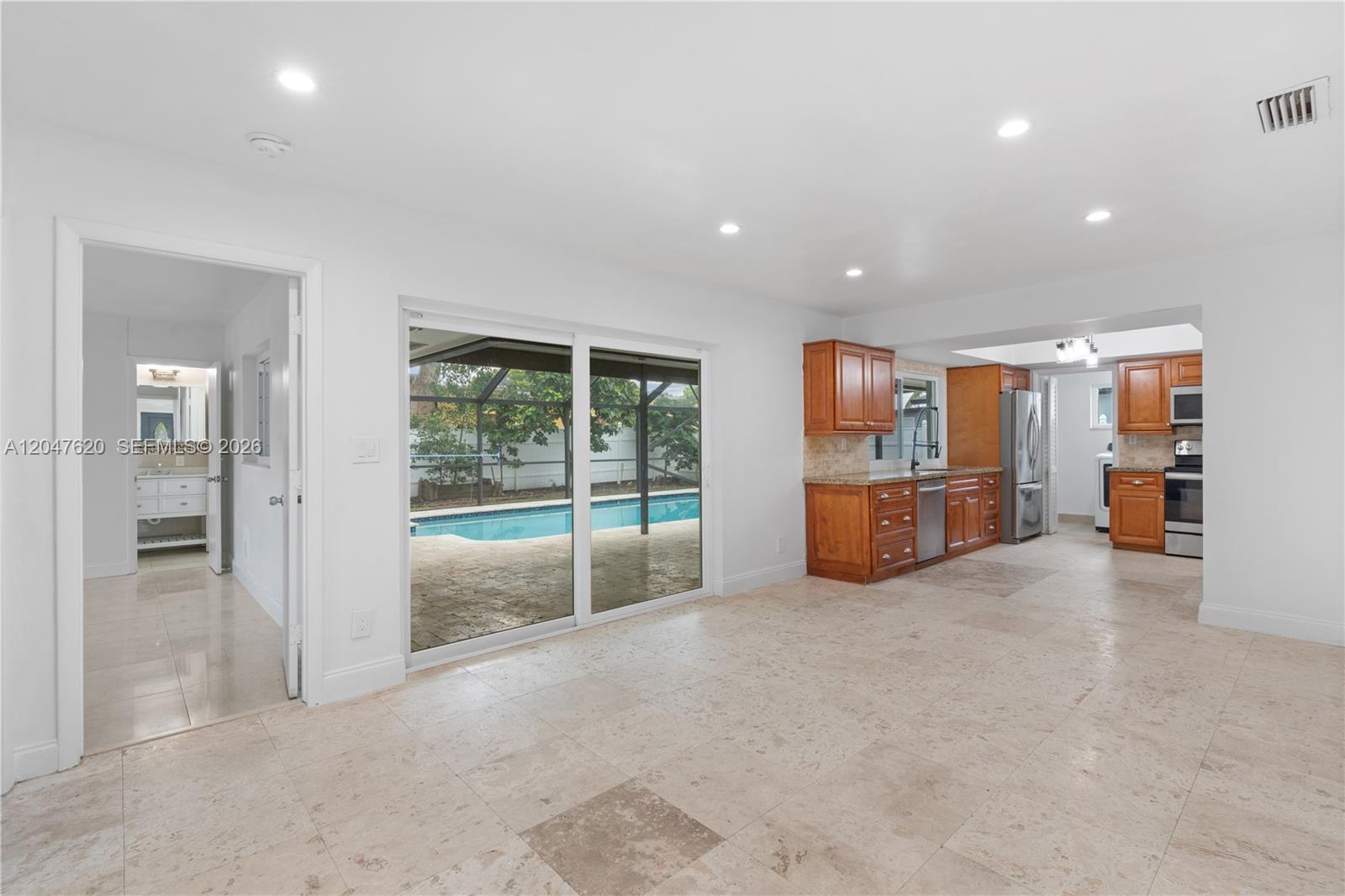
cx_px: 672
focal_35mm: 16
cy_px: 448
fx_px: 598
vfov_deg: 73.7
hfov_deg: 96.7
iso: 500
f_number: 11
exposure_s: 1/3
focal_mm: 16
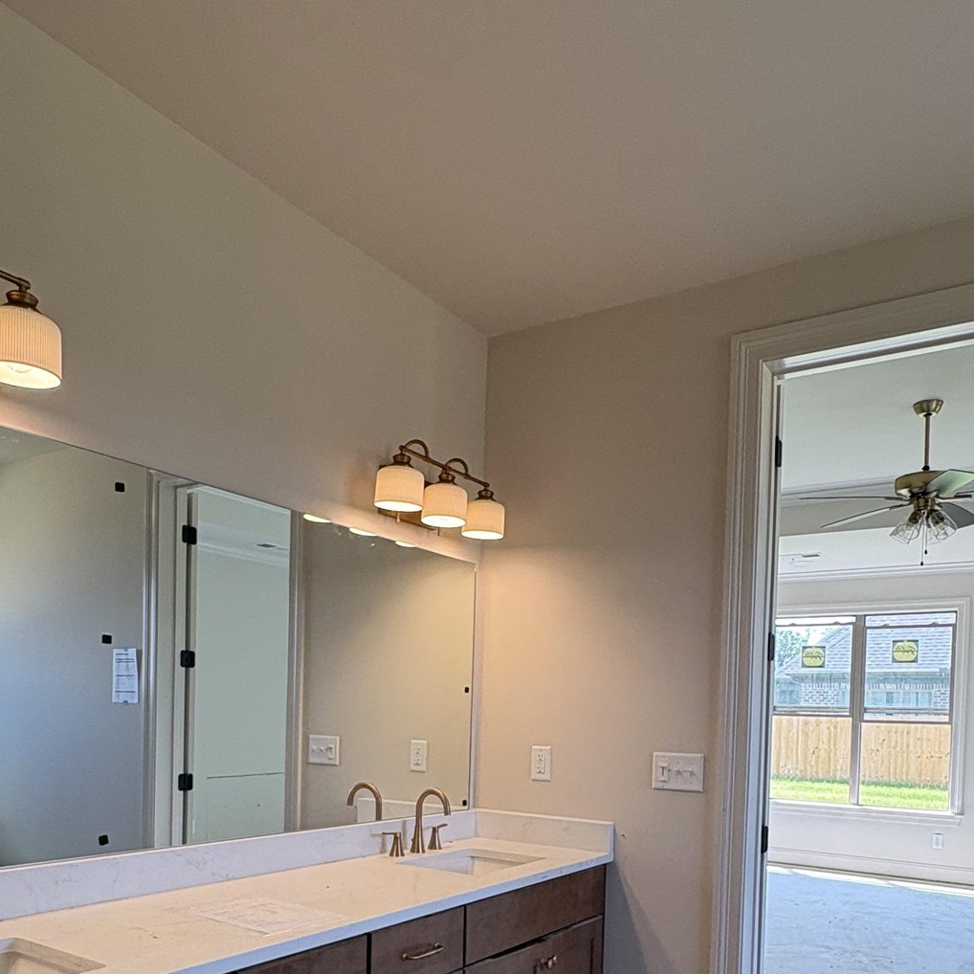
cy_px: 735
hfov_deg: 57.3
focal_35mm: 28
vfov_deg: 54.5
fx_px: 891
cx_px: 460
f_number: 2.2
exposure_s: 1/120
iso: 80
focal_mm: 2.22
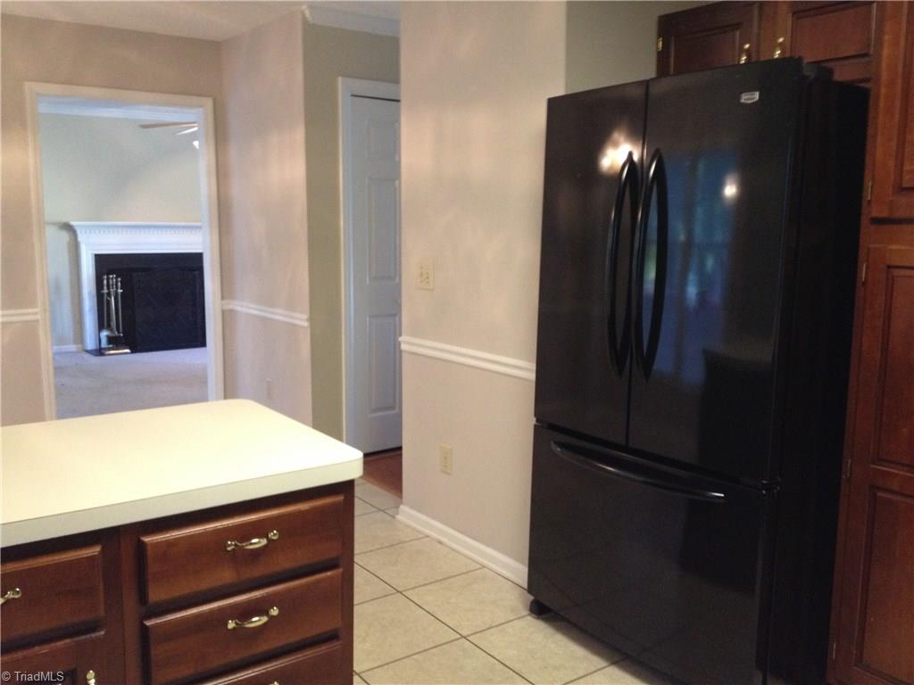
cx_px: 457
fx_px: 924
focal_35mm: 35
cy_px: 342
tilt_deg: -9.1
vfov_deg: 40.7
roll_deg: +0.1
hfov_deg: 52.6
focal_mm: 4.28
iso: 250
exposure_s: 1/20
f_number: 2.4
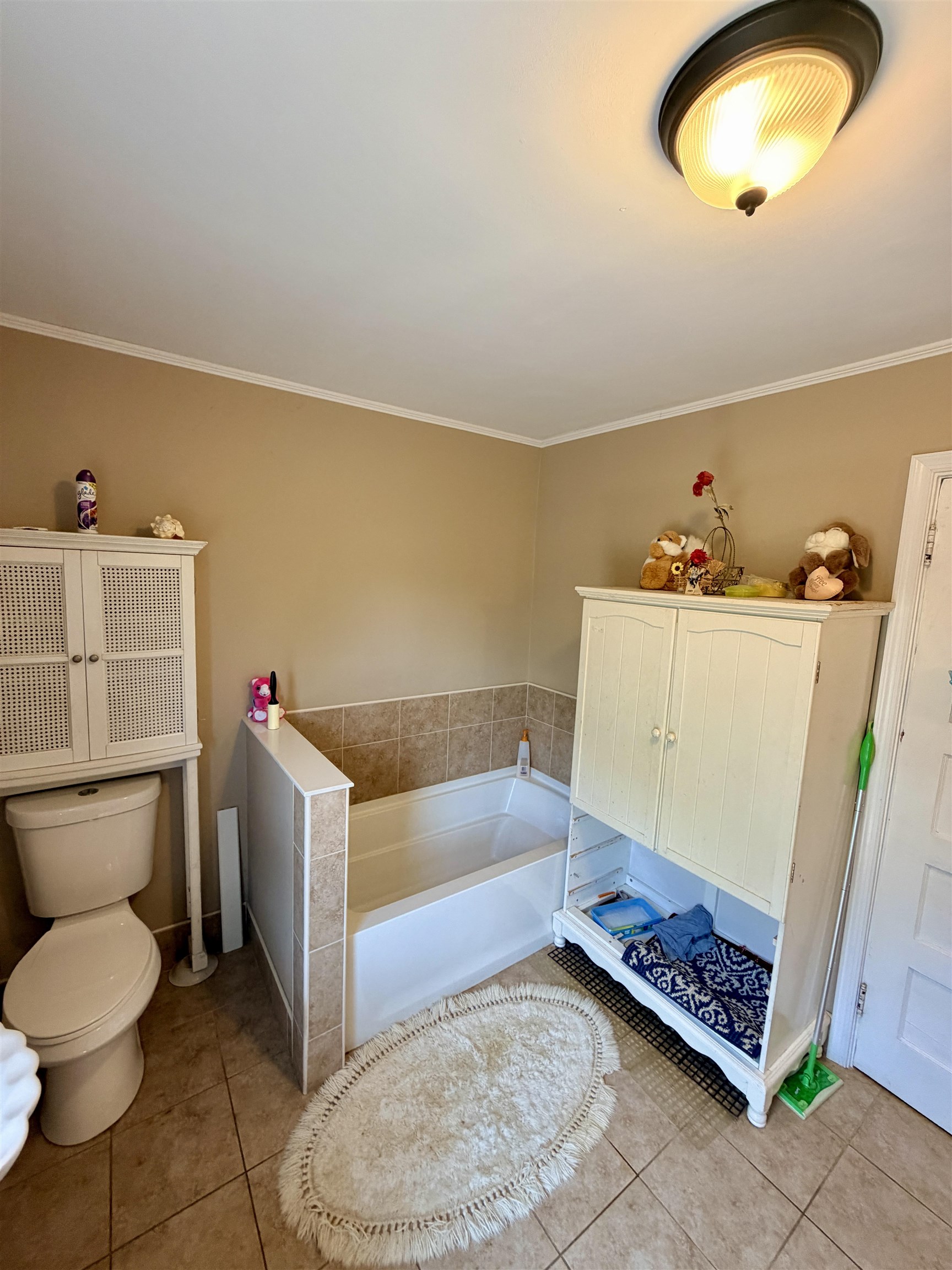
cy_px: 635
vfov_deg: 102.1
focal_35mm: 14
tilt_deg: -7.7
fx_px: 513
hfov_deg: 85.7
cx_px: 476
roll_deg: -3.2
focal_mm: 2.22
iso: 200
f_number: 2.2
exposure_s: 1/121
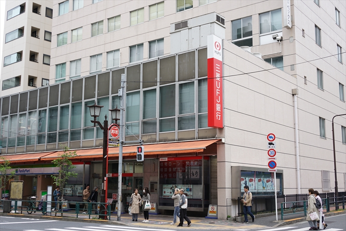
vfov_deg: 31.2
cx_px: 173
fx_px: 413
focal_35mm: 43
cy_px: 116
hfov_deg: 45.4
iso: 100
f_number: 4
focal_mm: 29
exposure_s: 1/125
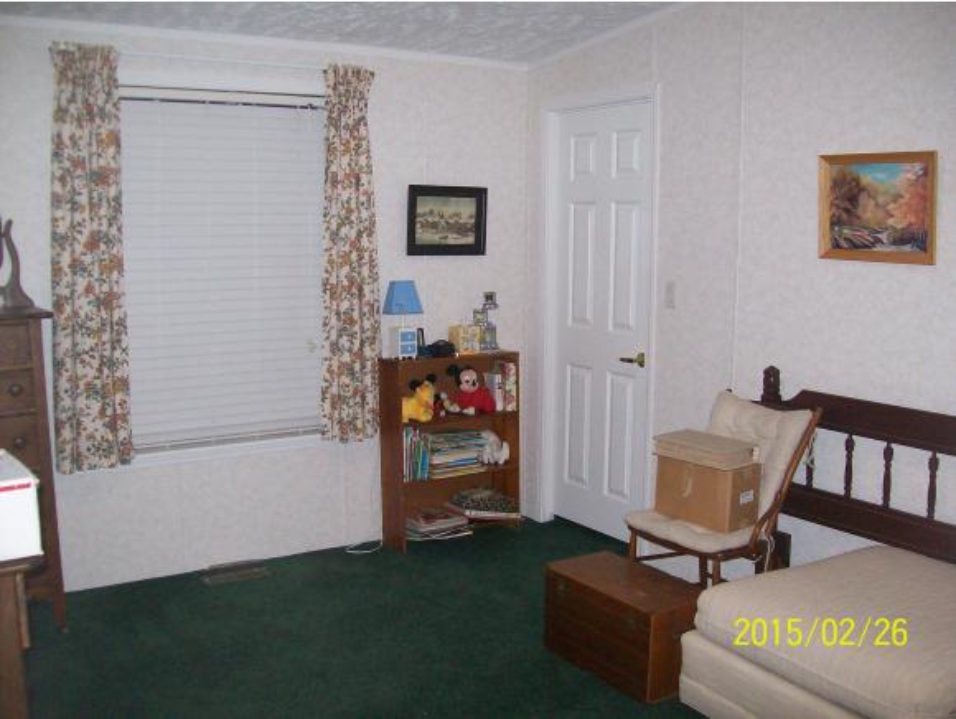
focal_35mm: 36
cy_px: 360
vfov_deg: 39.7
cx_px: 478
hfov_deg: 51.3
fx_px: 995
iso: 200
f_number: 2.7
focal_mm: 6
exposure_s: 1/64
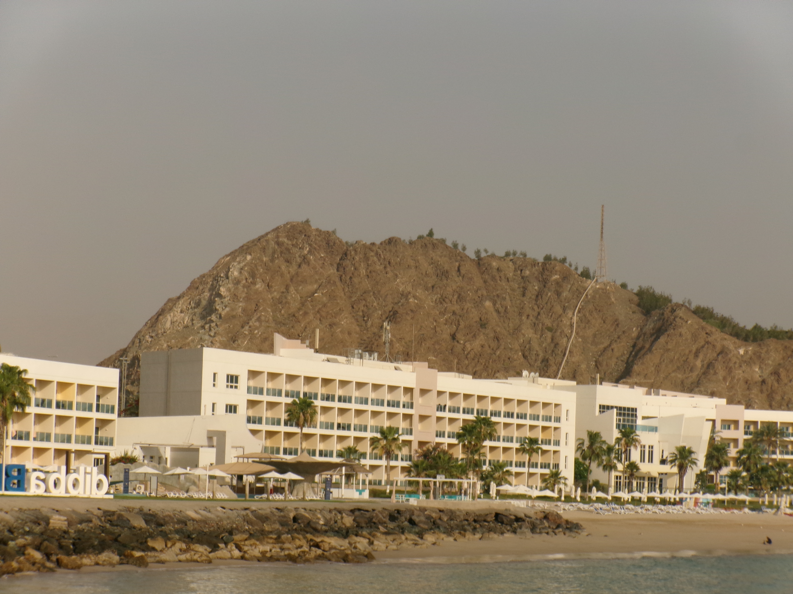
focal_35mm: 115
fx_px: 2634
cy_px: 297
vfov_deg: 12.9
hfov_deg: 17.1
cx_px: 396
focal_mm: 20.6
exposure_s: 1/120
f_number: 16.5
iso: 100
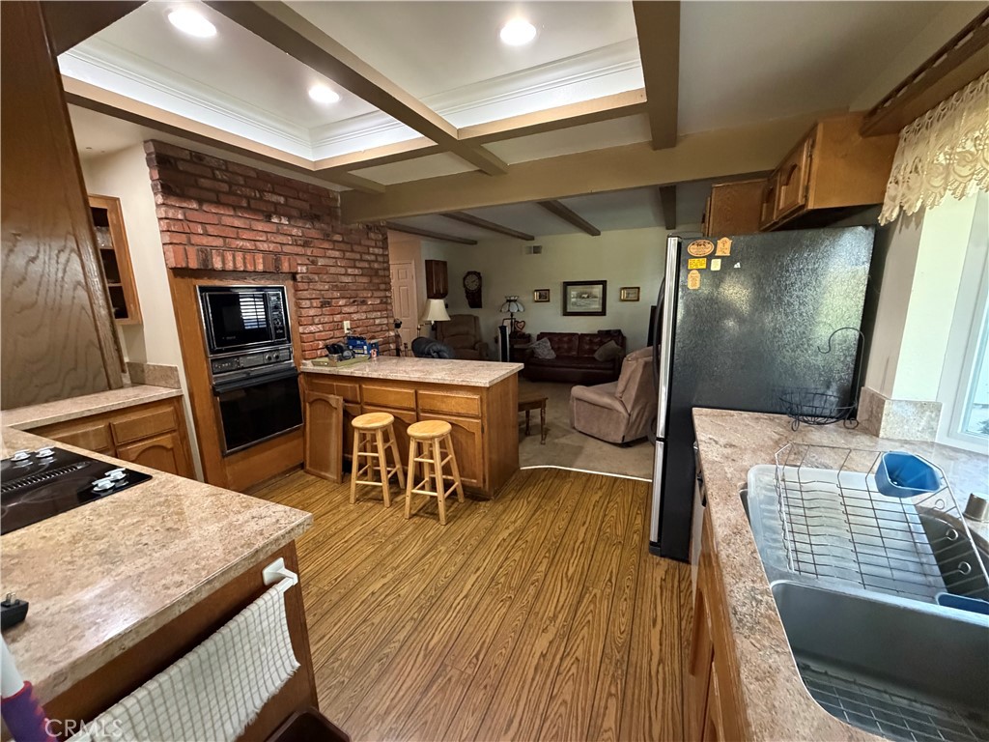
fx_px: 400
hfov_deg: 102.1
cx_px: 494
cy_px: 371
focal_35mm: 14
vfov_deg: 85.7
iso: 800
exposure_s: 1/60
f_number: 2.2
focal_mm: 2.22
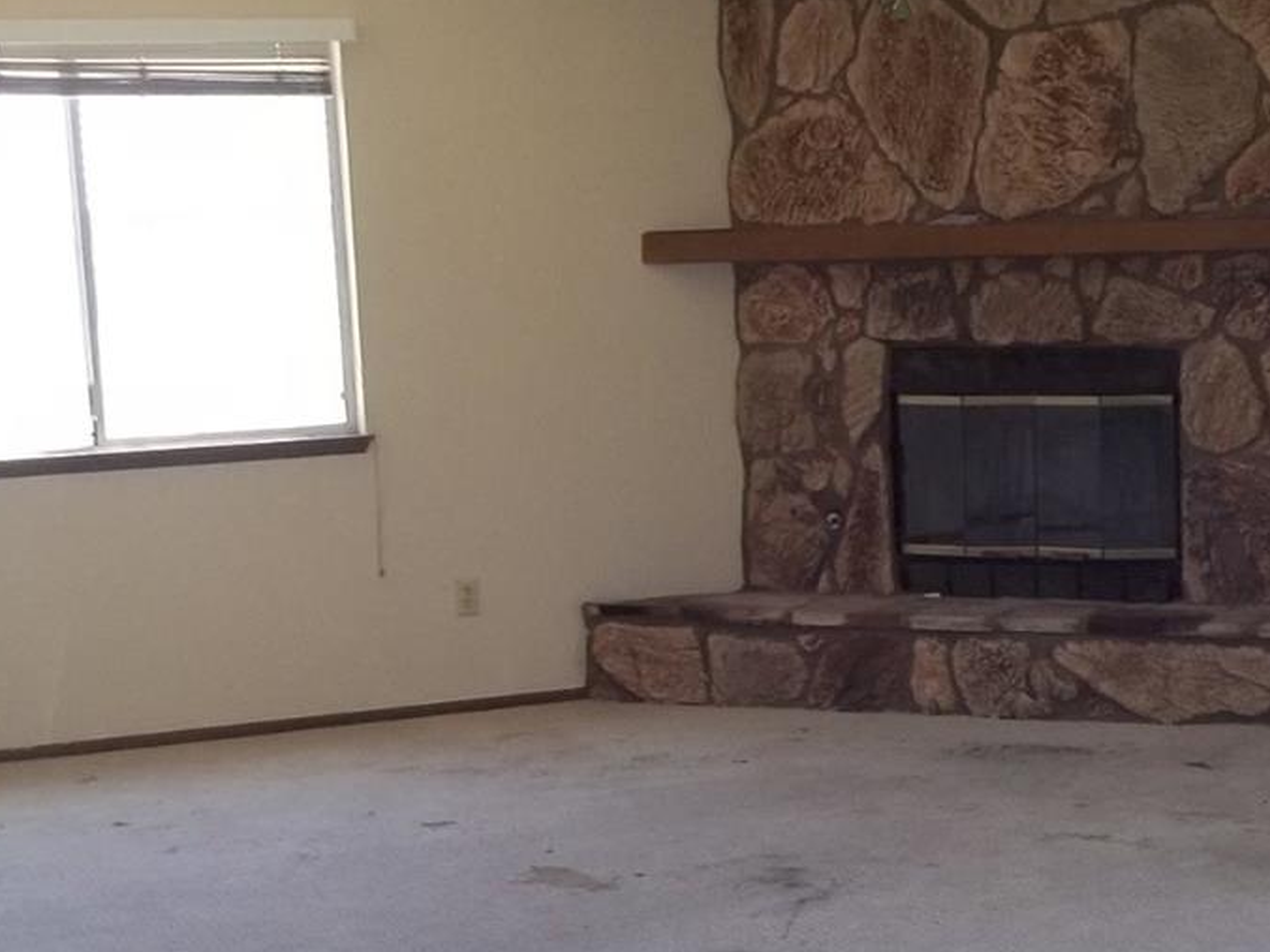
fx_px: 2605
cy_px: 734
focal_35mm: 71
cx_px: 906
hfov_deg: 27.1
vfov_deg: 20.5
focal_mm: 5.7
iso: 160
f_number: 2.9
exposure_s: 1/80
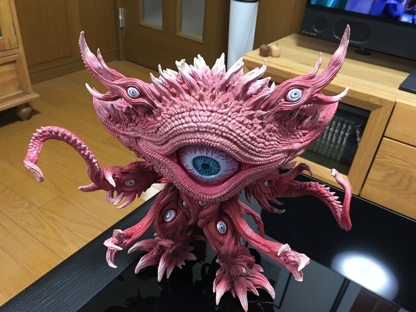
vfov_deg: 48.2
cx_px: 208
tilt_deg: -31.5
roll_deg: -4.3
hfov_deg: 61.7
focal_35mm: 29
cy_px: 156
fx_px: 349
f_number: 2.2
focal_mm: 4.15
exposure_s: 1/10
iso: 80
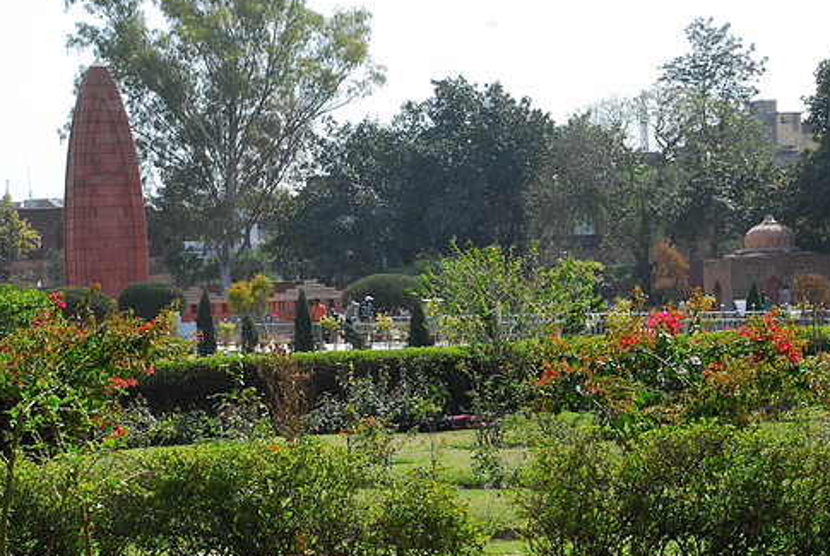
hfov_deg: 20.7
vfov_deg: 13.9
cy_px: 306
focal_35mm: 99
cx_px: 406
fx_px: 2277
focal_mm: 55
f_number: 22
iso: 100
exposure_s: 1/15
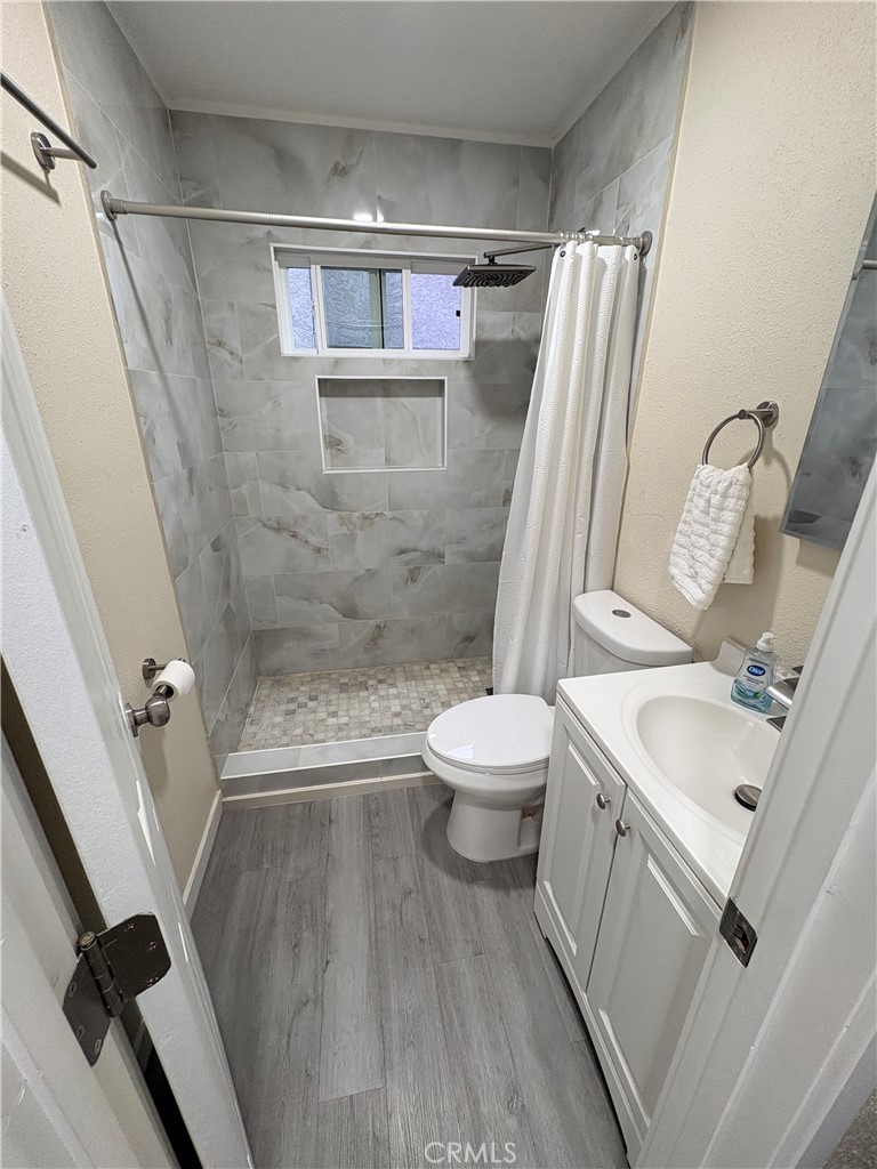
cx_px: 438
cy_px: 584
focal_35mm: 14
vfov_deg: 102.1
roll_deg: -0.7
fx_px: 473
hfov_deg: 85.7
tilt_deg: -20.8
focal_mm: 2.22
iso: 125
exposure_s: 1/60
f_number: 2.2
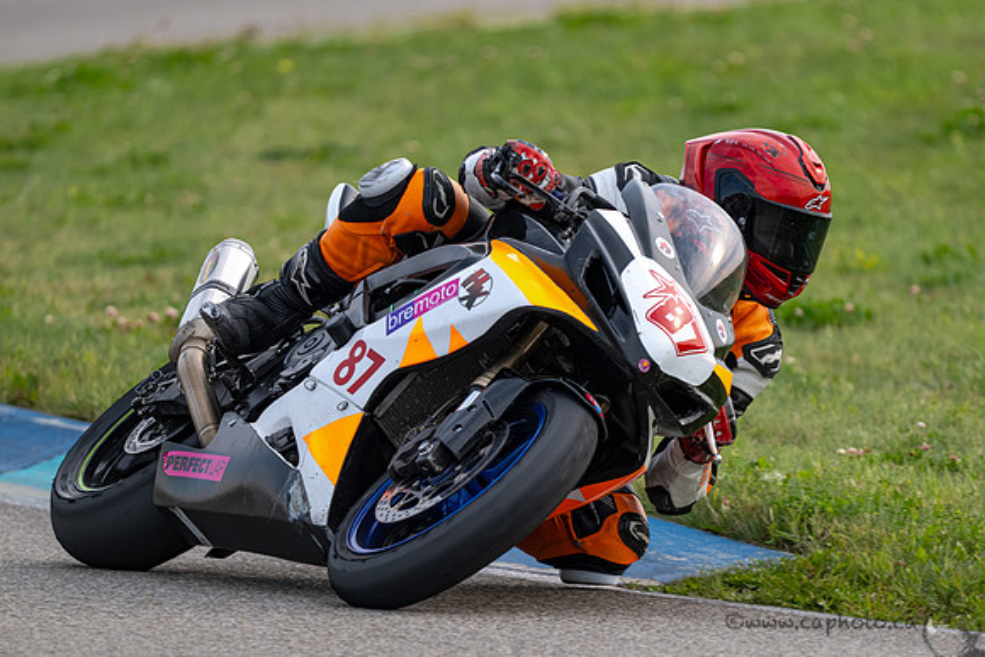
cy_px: 379
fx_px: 18919
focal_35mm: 691
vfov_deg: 2.0
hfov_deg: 3.0
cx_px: 492
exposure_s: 1/1250
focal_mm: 600
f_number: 6.3
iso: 640
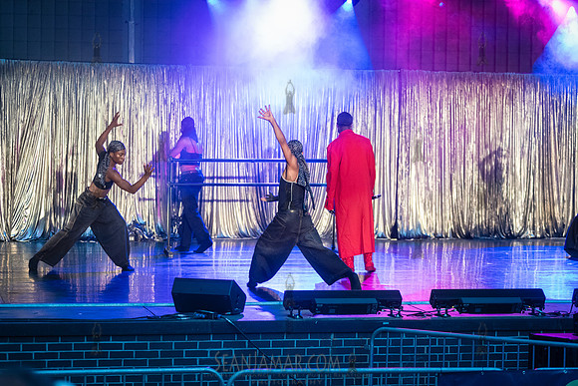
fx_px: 1686
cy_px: 193
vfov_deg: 13.0
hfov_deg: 19.5
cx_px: 289
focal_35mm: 105
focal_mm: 105
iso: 3200
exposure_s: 1/320
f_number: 3.2
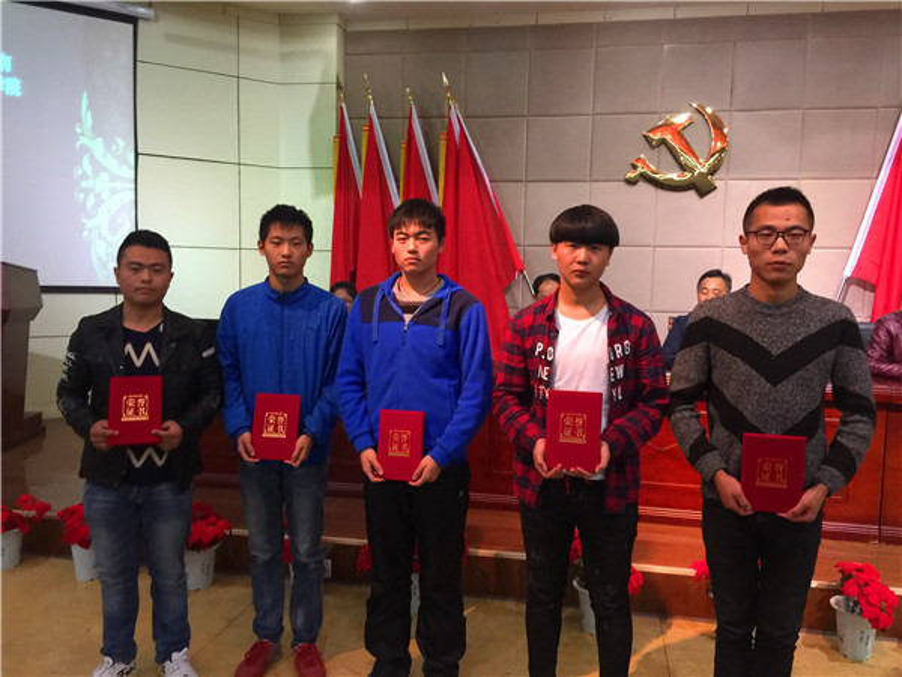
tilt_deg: -6.1
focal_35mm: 29
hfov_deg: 61.7
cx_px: 451
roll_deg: -3.5
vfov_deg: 48.2
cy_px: 338
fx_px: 756
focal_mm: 4.15
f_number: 2.2
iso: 100
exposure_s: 1/17
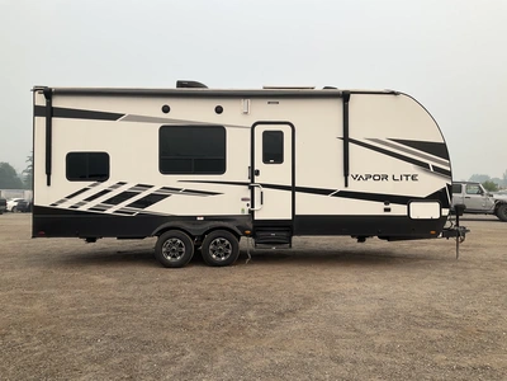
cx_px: 254
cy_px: 190
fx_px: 425
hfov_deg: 61.7
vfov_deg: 48.2
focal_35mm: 29
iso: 25
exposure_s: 1/1195
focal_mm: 3
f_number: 1.8
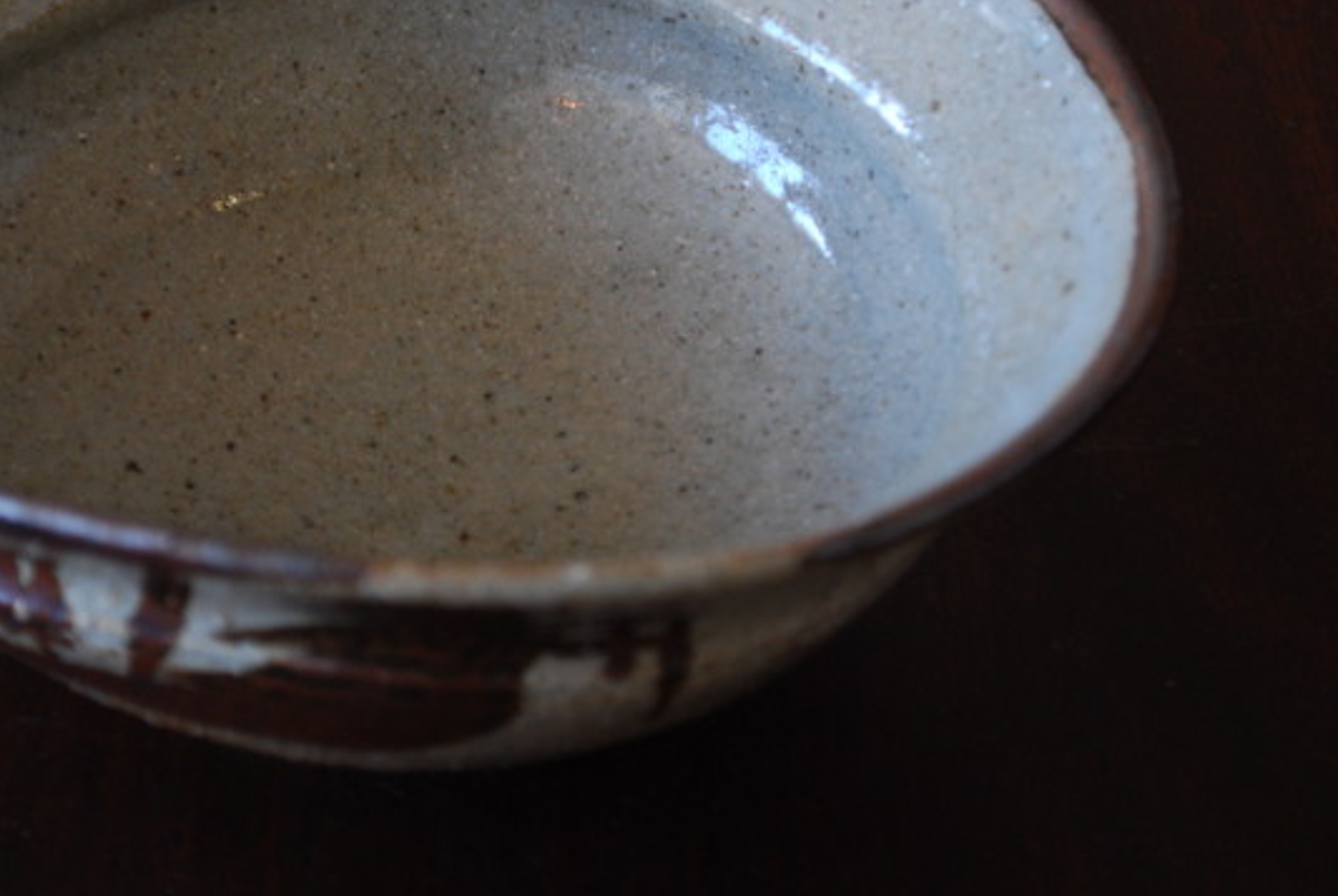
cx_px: 394
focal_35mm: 117
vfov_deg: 11.7
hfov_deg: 17.4
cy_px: 241
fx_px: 4354
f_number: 5.6
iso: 560
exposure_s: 1/30
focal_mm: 52
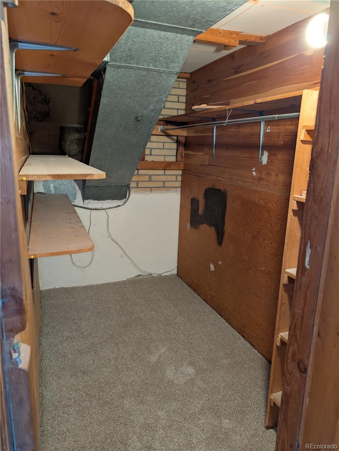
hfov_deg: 56.9
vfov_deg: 71.5
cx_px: 170
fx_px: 313
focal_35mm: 24
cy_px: 226
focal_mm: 6.9
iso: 189
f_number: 1.68
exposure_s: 1/40
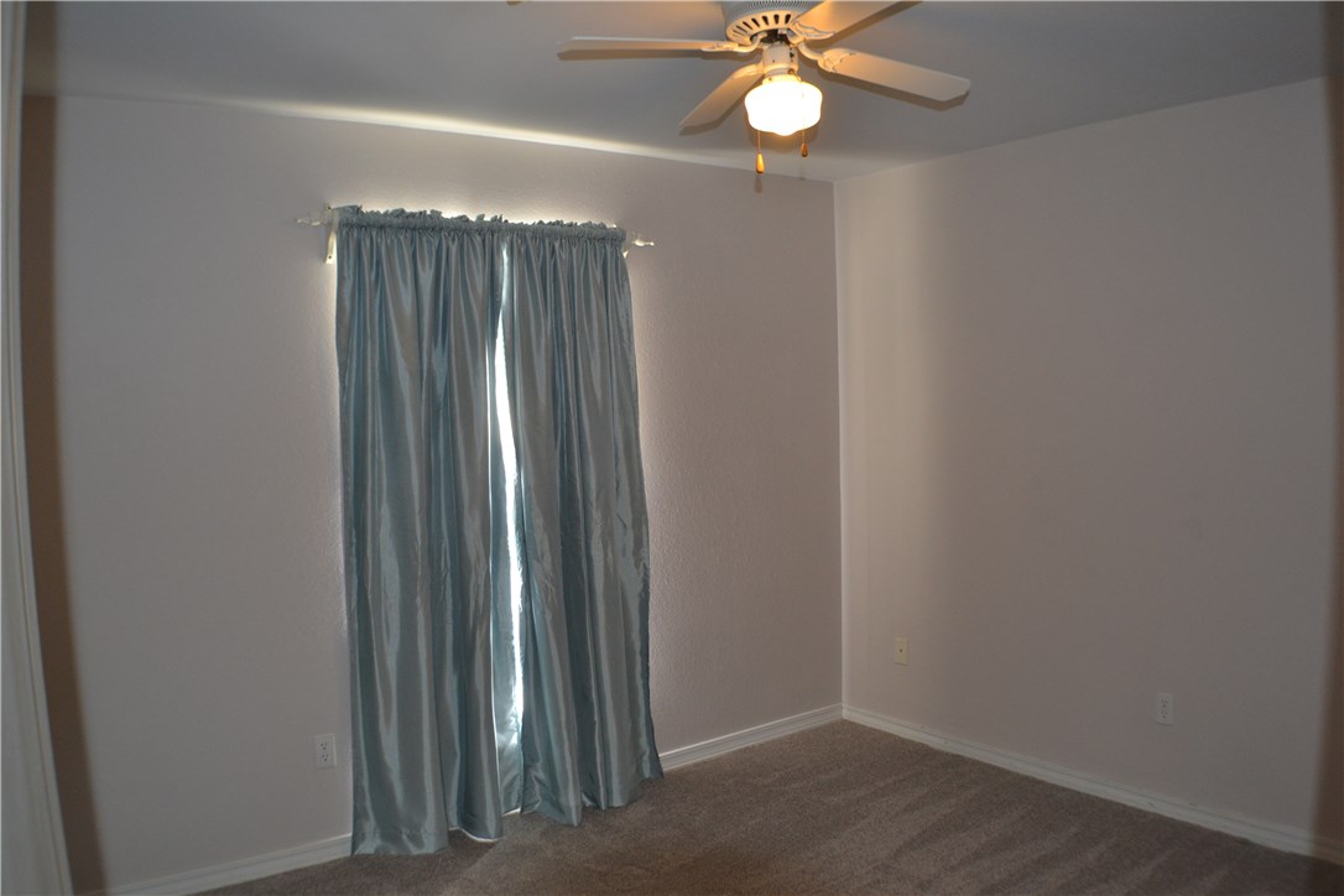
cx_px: 672
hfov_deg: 57.2
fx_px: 1232
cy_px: 448
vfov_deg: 40.0
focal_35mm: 33
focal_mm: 22
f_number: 4
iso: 500
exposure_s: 1/60
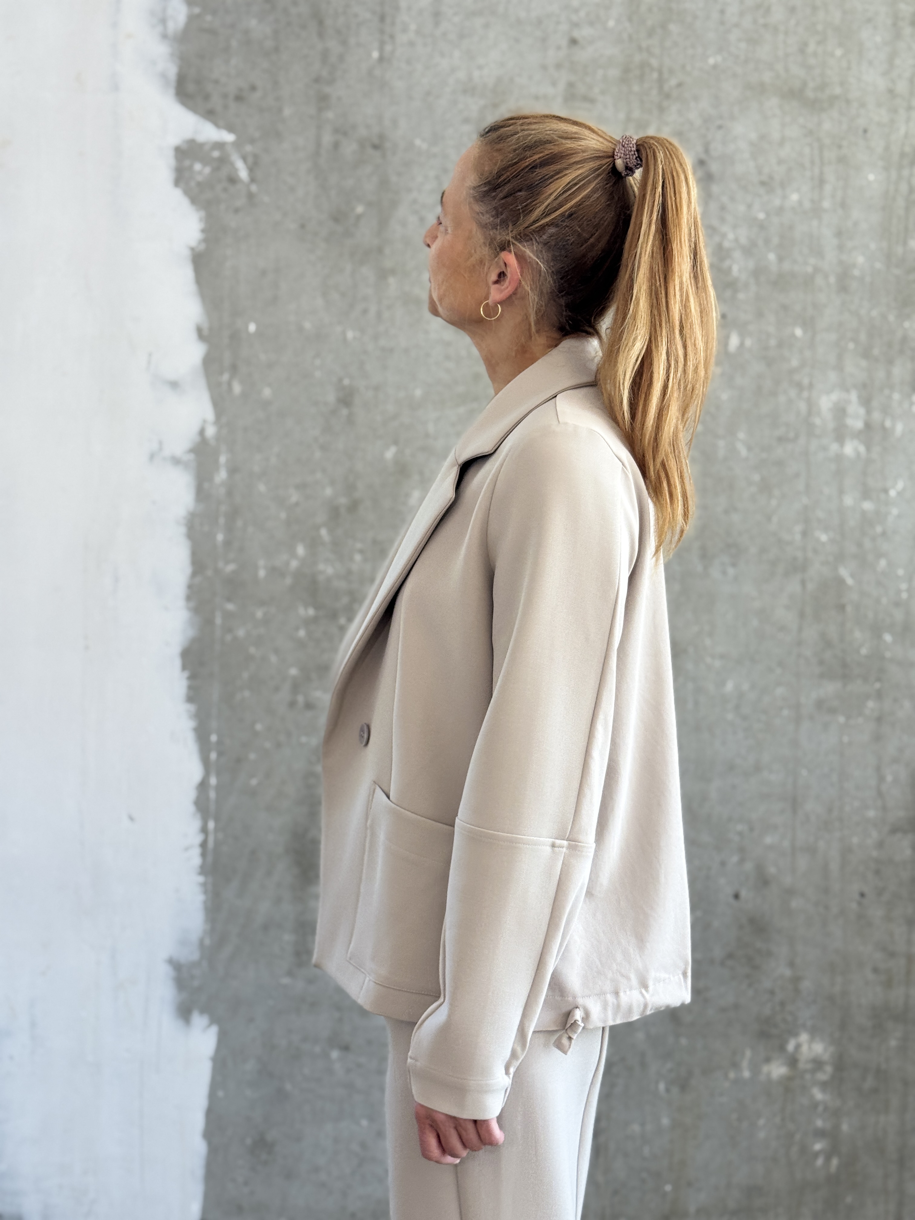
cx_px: 458
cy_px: 610
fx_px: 1692
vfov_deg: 39.7
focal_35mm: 48
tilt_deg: -1.7
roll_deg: -0.8
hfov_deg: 30.3
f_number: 1.78
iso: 80
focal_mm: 6.76
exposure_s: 1/100
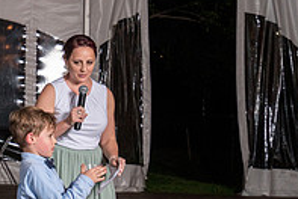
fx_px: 904
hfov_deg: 17.5
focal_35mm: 109
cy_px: 103
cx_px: -98
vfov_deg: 12.6
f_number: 5
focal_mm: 35
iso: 2000
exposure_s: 1/200
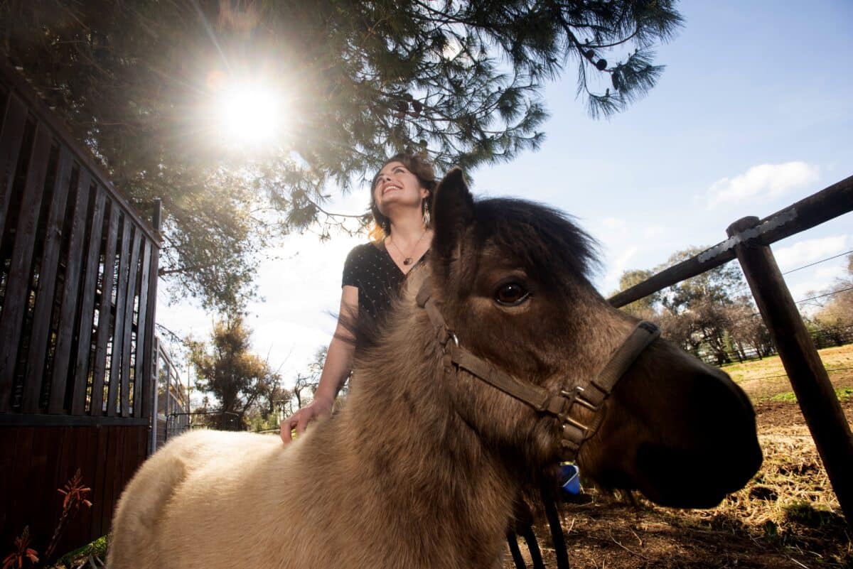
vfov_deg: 70.5
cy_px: 284
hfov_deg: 93.3
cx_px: 426
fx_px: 403
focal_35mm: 17
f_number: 8
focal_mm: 17
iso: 400
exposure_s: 1/250
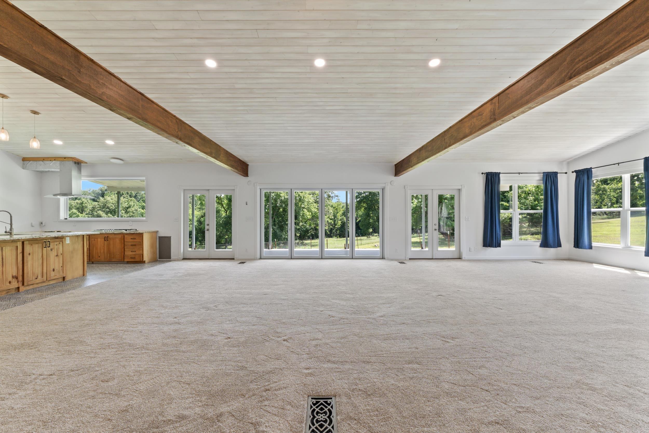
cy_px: 216
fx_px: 270
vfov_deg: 77.3
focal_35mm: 15
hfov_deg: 100.4
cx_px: 324
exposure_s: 1/6
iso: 200
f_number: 9
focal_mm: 10
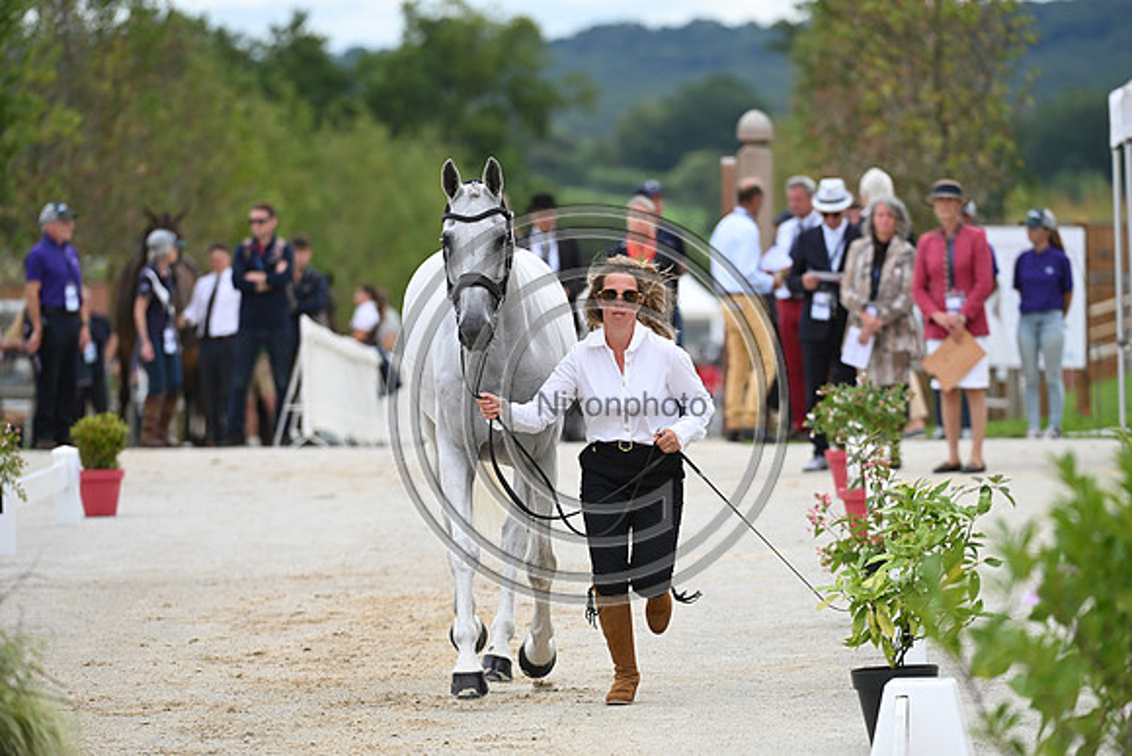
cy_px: 378
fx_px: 9750
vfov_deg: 4.4
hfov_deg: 6.6
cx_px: 566
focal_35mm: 310
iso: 560
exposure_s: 1/1600
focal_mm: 310
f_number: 5.6
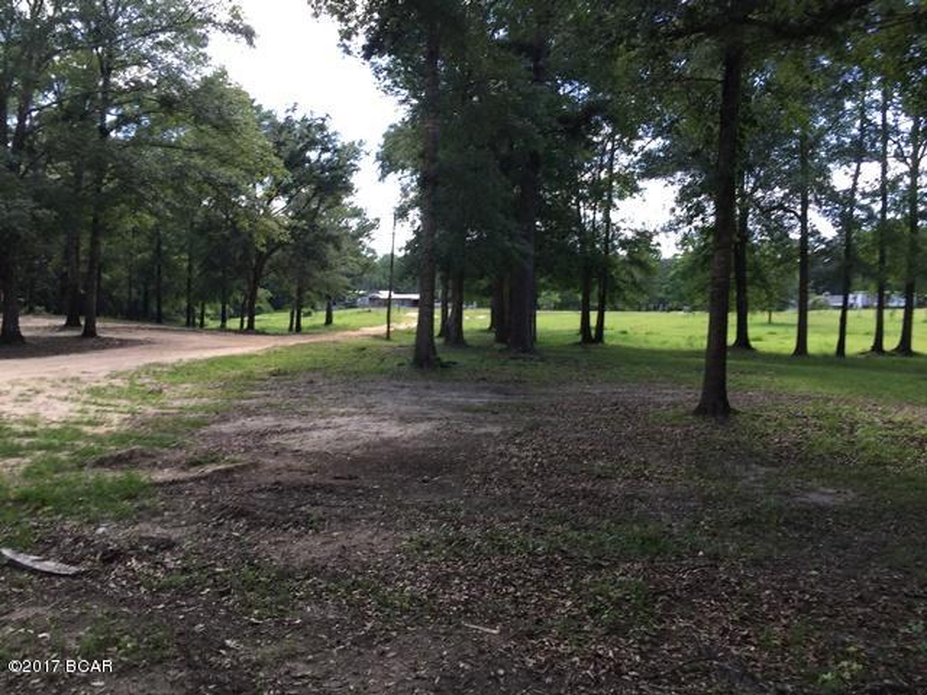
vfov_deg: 48.2
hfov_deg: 61.7
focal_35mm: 29
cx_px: 464
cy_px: 348
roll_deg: -0.1
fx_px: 777
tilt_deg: -3.6
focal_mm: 4.15
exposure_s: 1/220
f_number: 2.2
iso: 32
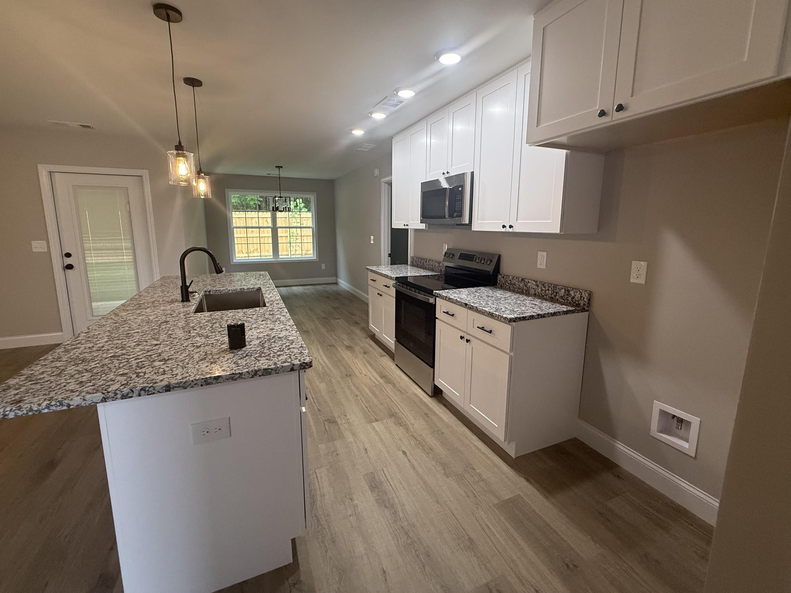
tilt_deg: -8.9
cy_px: 277
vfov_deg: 81.6
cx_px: 396
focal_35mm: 15
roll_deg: -0.3
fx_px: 343
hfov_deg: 98.2
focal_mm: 2.22
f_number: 2.2
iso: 250
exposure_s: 1/120
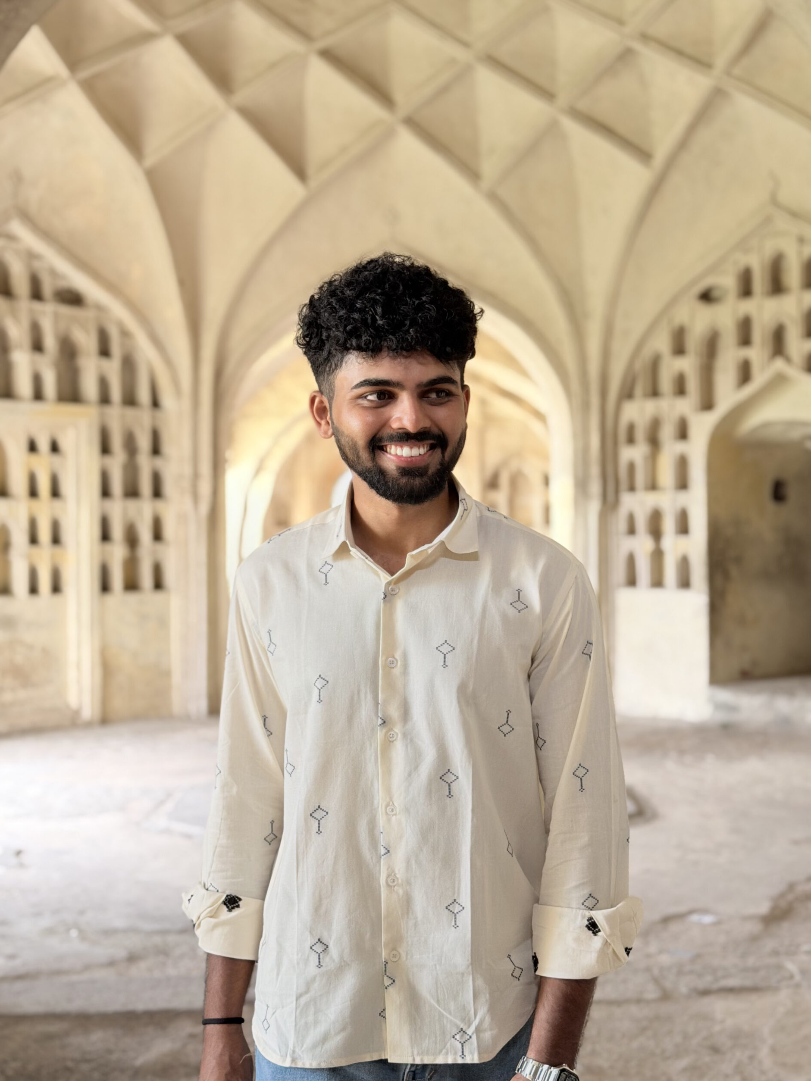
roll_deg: -0.2
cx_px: 406
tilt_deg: -1.0
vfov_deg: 38.9
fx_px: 1531
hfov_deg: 29.7
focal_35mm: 49
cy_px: 547
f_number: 1.78
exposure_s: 1/121
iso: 80
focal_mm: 6.76
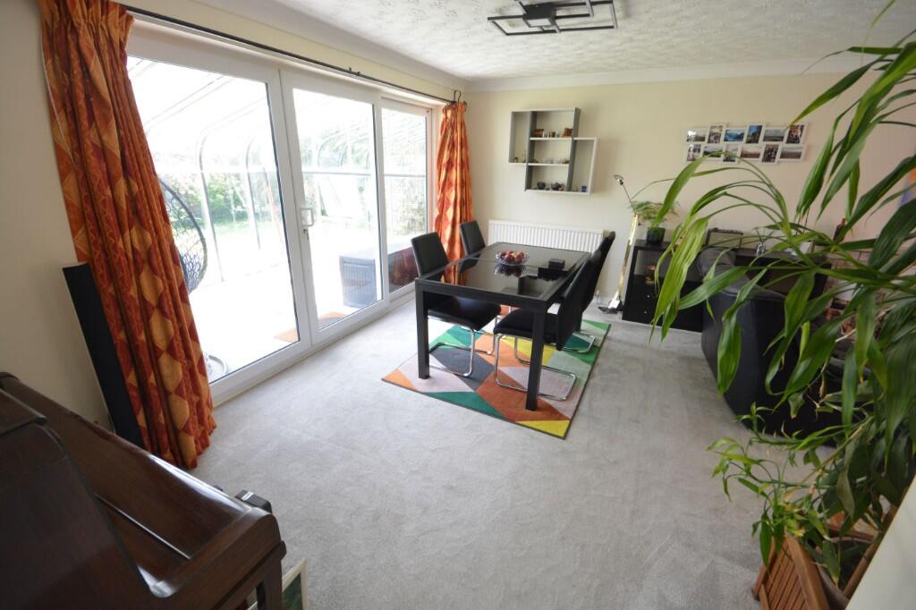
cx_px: 458
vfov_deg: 77.3
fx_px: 382
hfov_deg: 100.4
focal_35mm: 15
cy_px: 305
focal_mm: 10
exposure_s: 1/15
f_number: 8
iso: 400
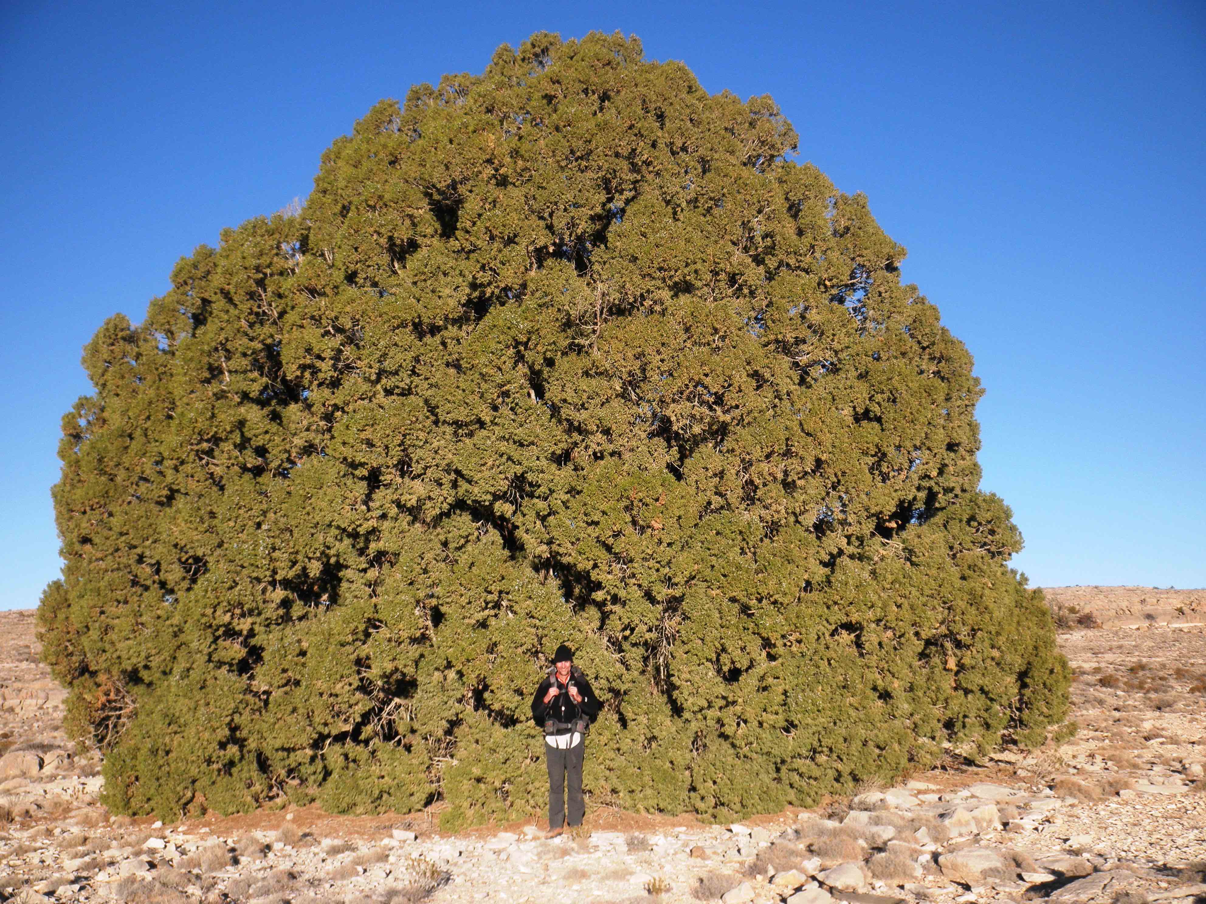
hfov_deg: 42.9
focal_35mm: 44
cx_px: 603
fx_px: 1533
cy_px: 452
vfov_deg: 32.9
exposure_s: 1/80
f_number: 9.6
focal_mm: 7.9
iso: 64
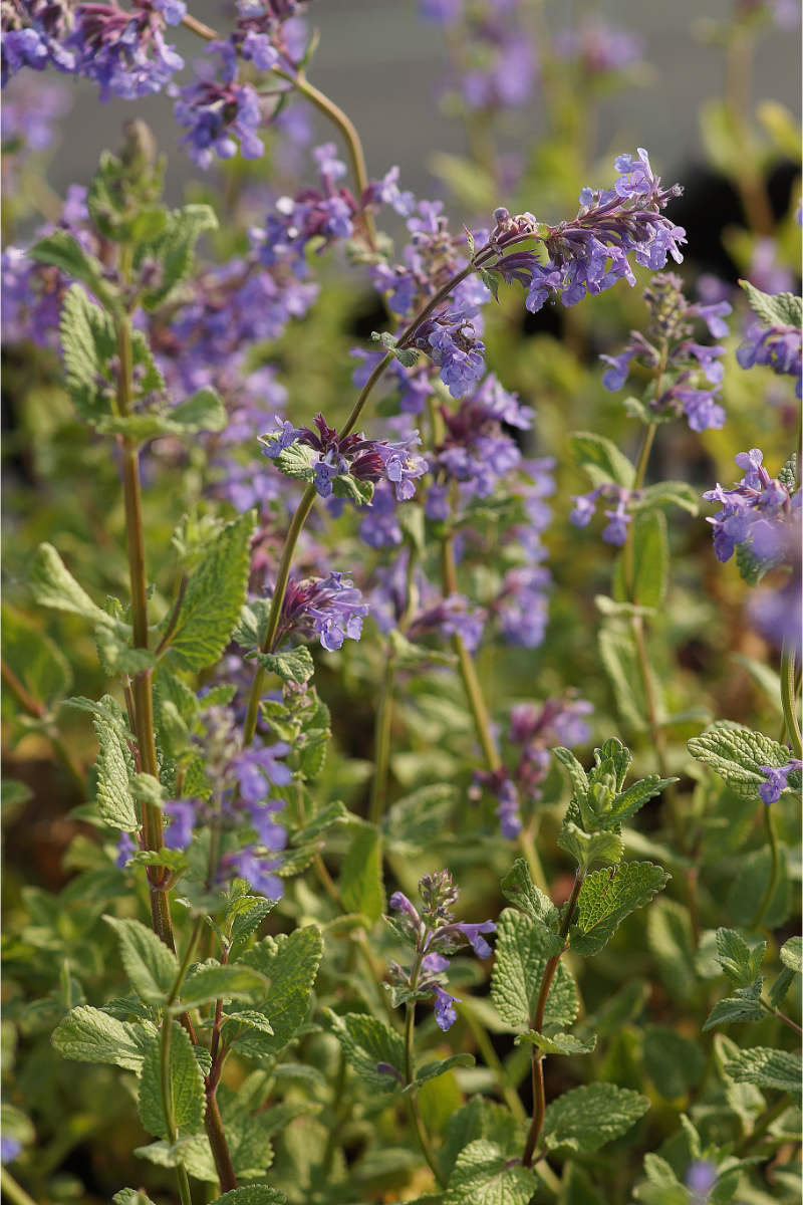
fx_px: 5018
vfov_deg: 13.7
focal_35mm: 150
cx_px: 402
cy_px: 602
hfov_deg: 9.1
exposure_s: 1/400
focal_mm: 100
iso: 100
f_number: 4
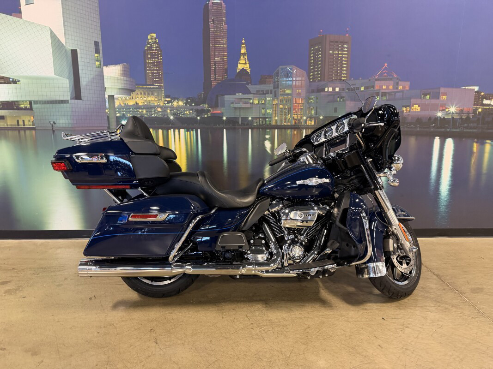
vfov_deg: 56.8
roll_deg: +0.6
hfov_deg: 71.6
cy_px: 184
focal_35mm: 24
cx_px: 246
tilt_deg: -10.9
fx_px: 342
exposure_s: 1/60
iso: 400
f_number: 1.78
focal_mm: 6.76
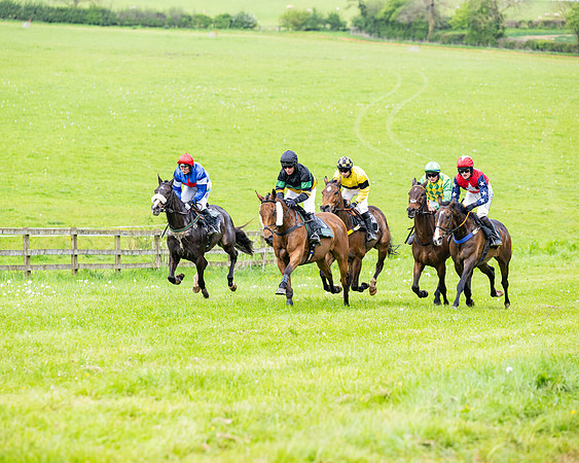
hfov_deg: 11.1
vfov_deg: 8.8
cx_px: 305
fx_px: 2992
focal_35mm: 175
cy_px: 232
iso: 400
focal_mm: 155
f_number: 4
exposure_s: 1/1600
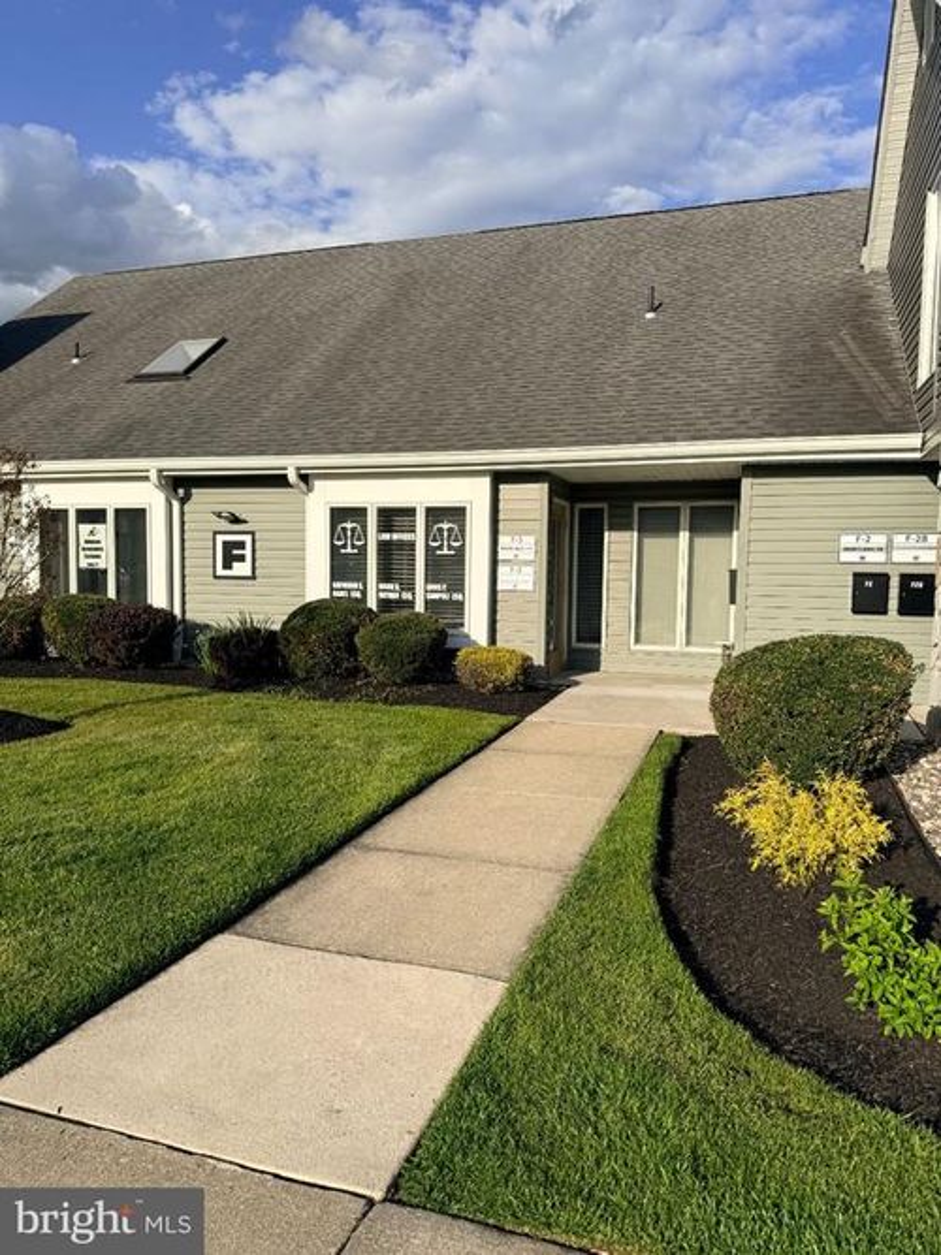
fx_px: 870
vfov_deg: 71.6
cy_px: 628
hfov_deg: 56.8
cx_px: 470
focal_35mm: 24
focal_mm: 6.76
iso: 80
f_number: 1.78
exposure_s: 1/6173
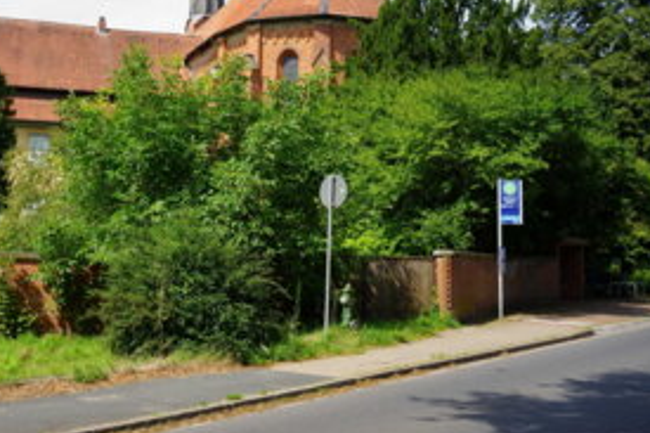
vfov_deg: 26.2
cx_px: 208
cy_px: 127
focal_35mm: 51
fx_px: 920
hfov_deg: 38.4
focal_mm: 35
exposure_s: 1/250
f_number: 5.6
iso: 100
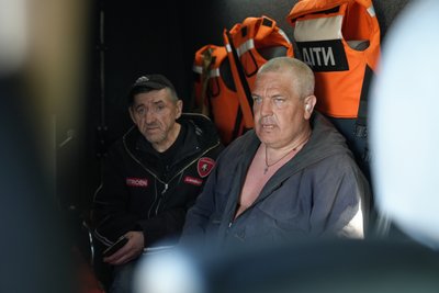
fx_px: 610
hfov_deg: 39.6
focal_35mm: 50
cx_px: 220
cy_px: 146
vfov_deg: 27.0
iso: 1000
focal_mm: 50
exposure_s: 1/50
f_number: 2.8
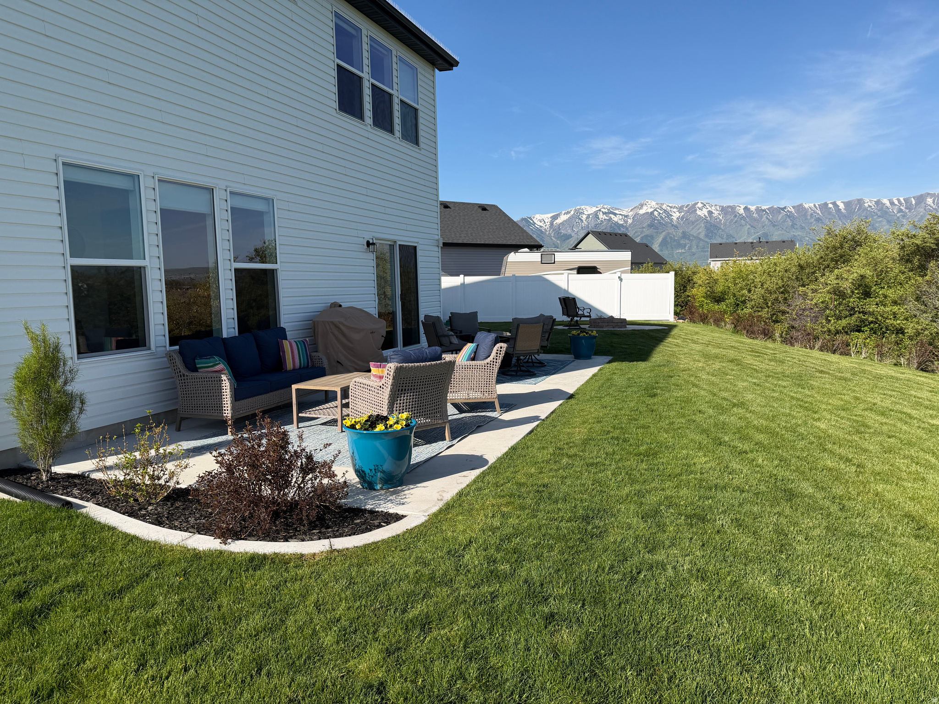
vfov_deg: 56.8
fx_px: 651
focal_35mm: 24
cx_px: 470
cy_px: 352
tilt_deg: -6.2
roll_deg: +1.6
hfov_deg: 71.6
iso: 80
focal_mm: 6.76
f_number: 1.78
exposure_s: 1/4975
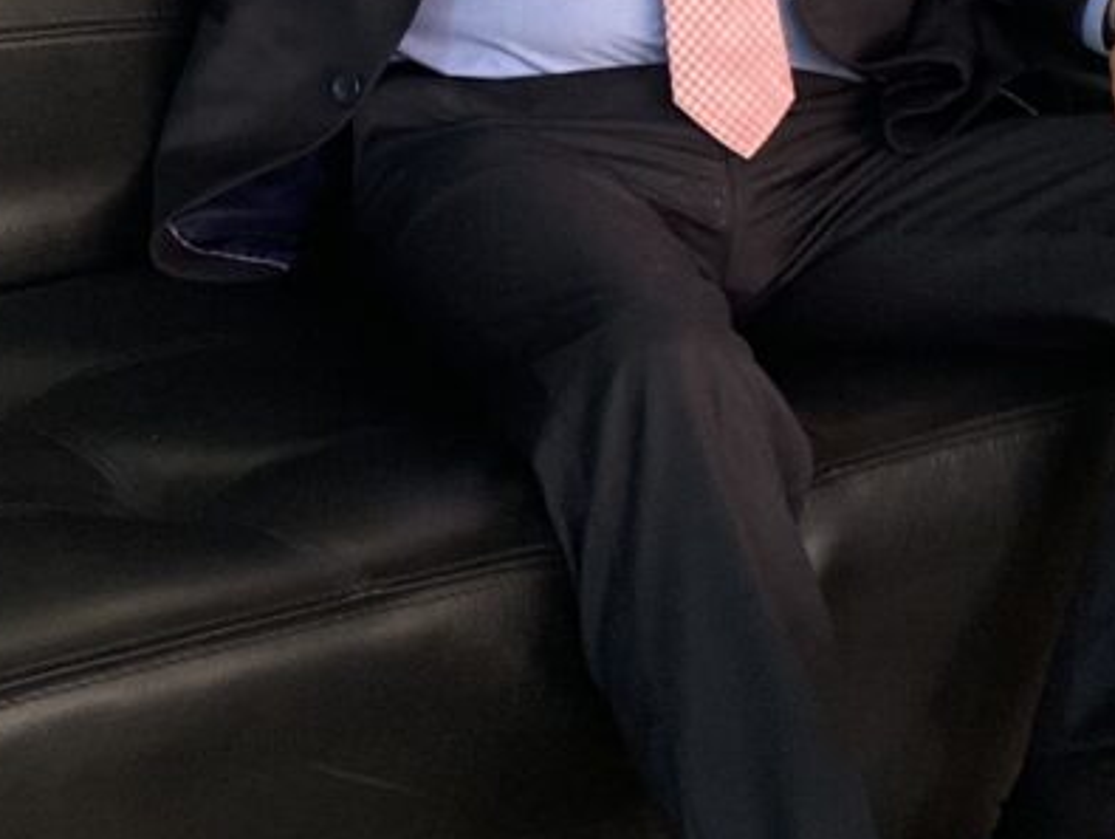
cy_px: -85
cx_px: 590
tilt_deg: -10.9
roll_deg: -4.0
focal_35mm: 101
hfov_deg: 19.4
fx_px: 3256
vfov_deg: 14.3
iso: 400
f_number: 1.8
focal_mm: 4.25
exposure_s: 1/40
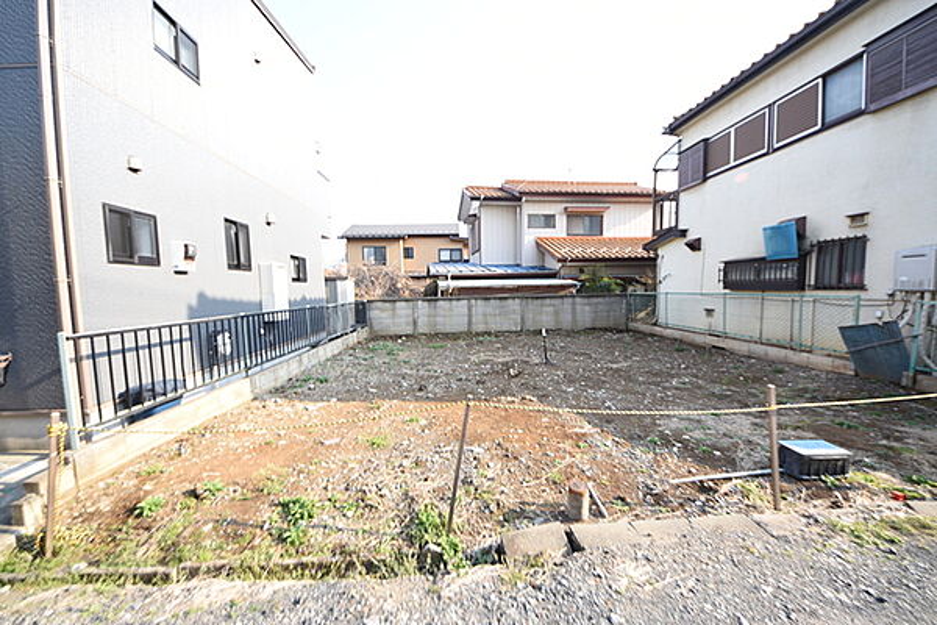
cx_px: 468
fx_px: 351
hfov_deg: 106.3
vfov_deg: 83.3
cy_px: 312
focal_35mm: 14
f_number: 4.5
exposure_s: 1/100
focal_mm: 9
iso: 100
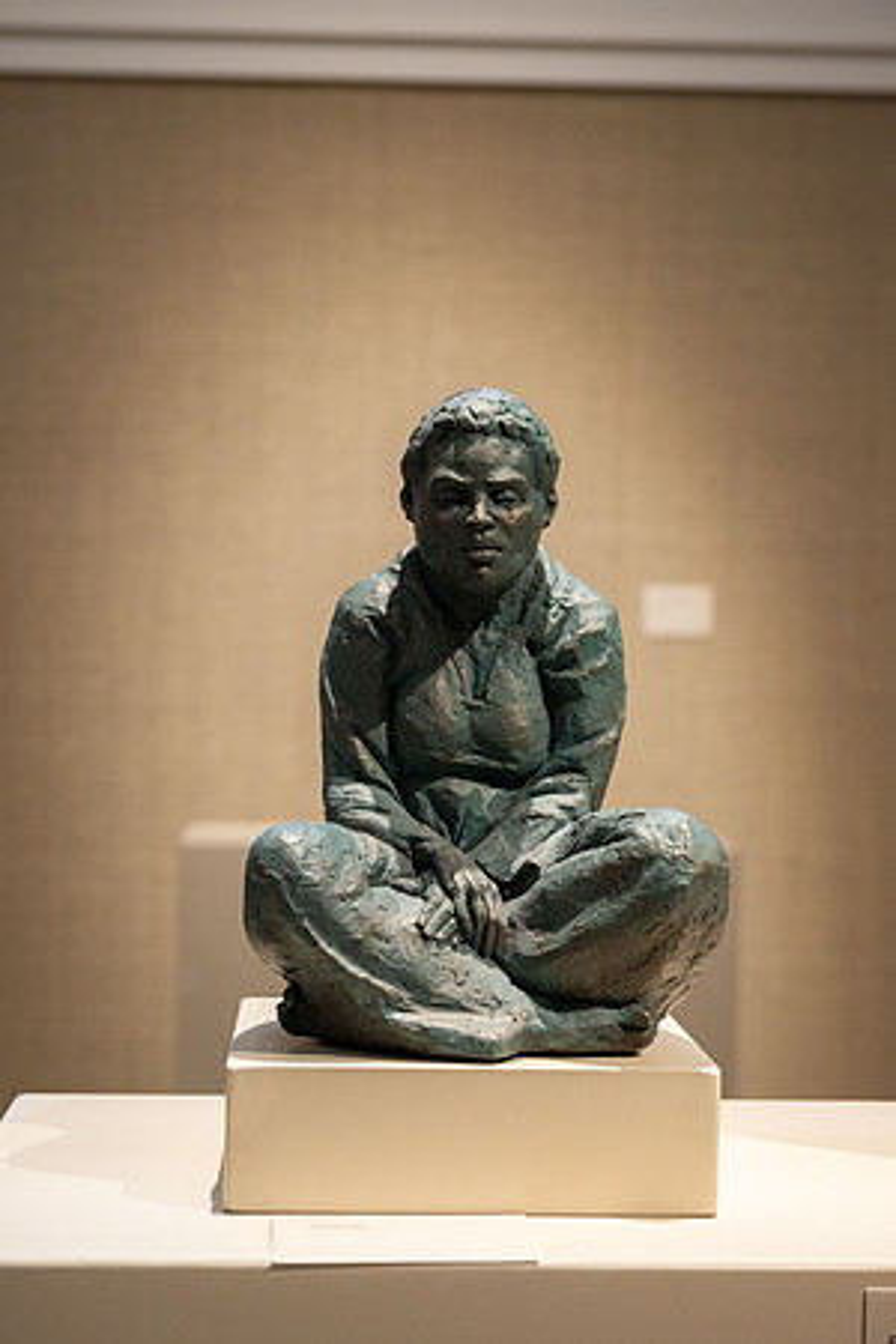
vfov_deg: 28.8
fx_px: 2613
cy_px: 672
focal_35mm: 70
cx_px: 448
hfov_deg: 19.5
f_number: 5.6
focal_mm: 70
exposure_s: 1/60
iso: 2000
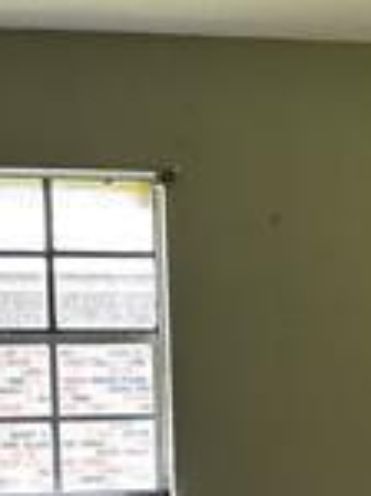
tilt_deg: -2.9
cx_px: 520
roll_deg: +3.5
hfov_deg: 10.4
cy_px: 513
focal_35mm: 139
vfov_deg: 14.0
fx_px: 1992
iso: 64
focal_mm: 5.7
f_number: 1.5
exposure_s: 1/121
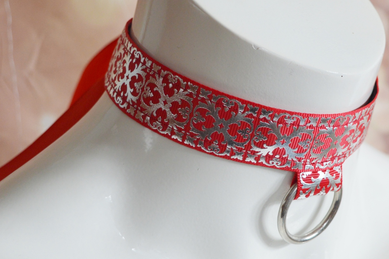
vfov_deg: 12.2
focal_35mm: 112
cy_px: 161
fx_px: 1209
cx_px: 287
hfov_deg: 18.2
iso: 400
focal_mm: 42
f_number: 5
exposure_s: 1/80
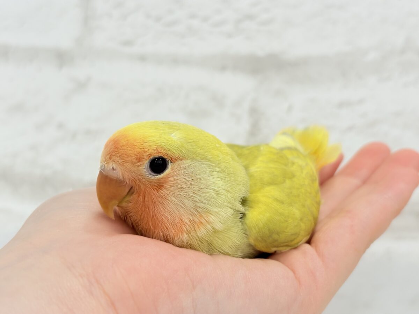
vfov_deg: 28.0
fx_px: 629
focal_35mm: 52
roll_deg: -1.7
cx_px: 210
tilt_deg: -3.3
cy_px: 157
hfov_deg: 36.8
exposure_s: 1/100
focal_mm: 5.96
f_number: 1.6
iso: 64
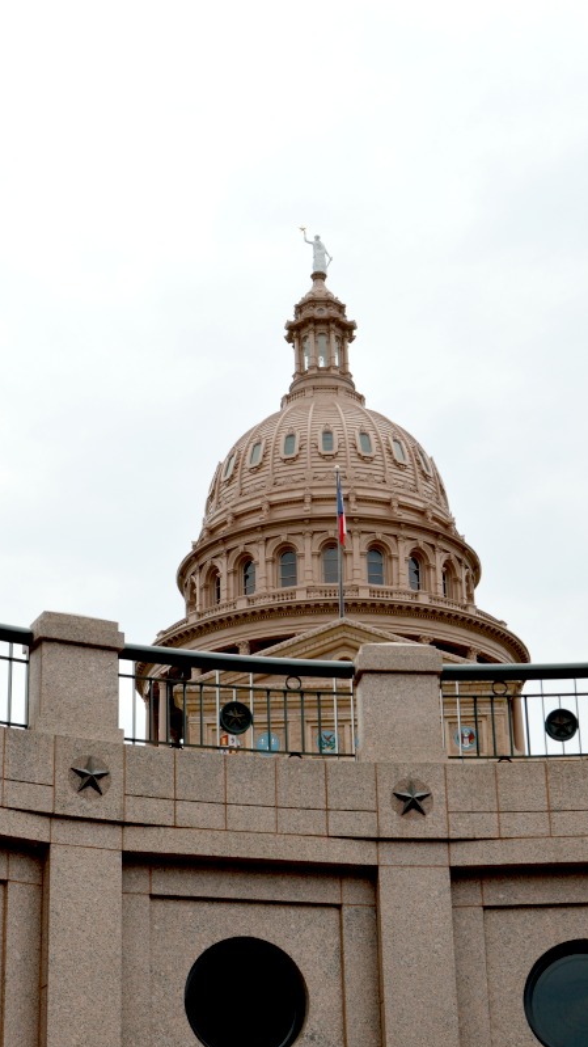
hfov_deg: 17.0
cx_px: 348
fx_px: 1969
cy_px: 581
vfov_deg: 29.7
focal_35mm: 71
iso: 100
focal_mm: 40
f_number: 9
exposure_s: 1/320
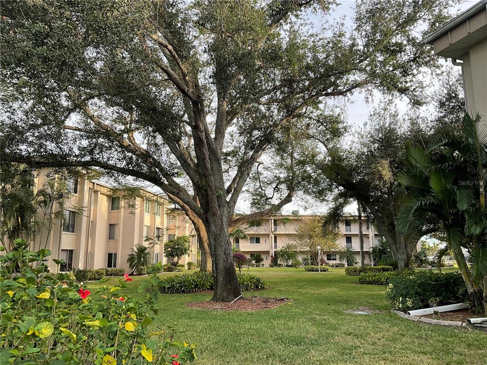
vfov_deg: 48.2
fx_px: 408
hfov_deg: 61.7
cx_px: 244
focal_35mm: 29
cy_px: 182
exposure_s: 1/273
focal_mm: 3
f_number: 1.8
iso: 16
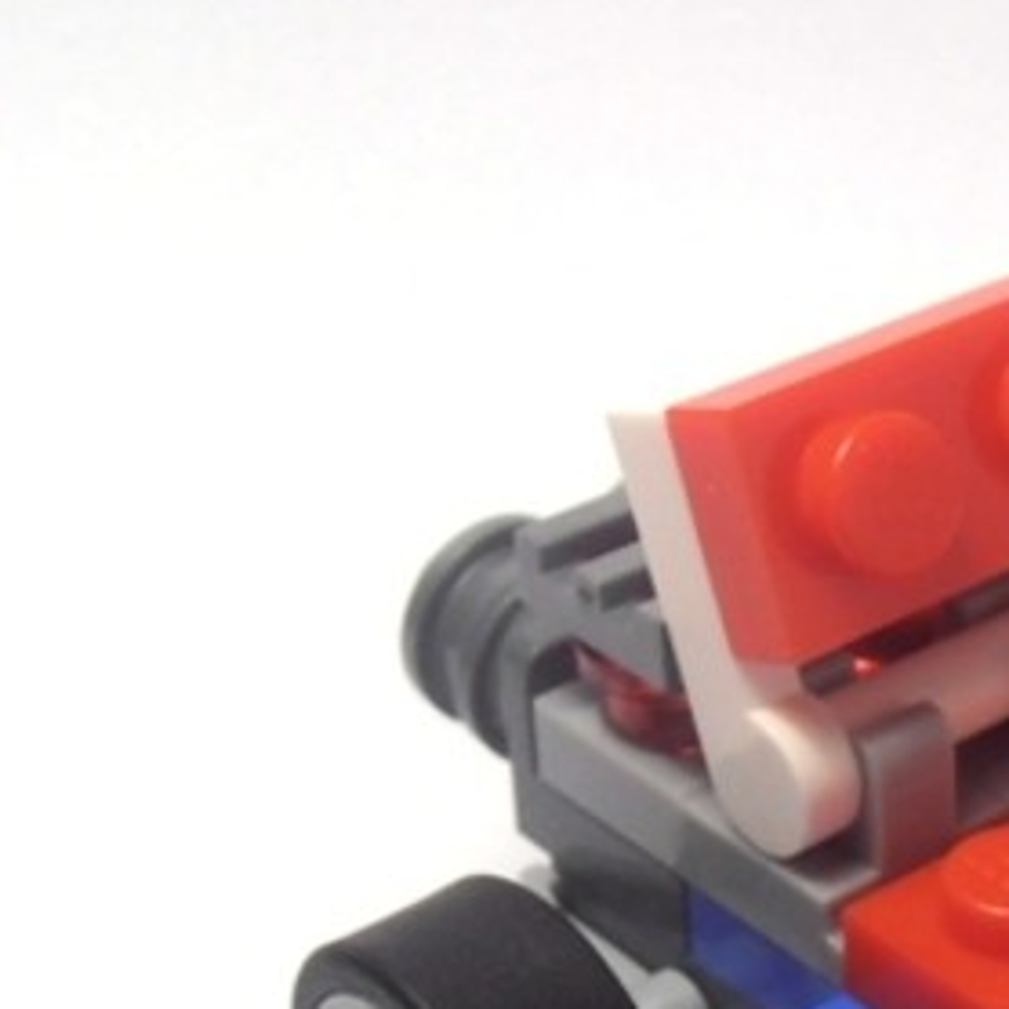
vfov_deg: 16.0
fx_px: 3496
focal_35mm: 106
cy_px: 1054
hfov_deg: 15.9
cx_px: 1122
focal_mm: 6.61
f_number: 3.9
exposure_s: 1/80
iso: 80
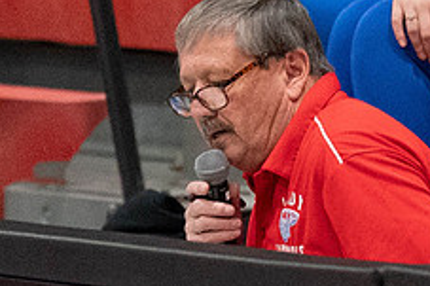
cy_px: 180
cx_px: 253
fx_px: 15791
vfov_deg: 1.0
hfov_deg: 1.6
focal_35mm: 1323
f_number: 2.8
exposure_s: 1/1000
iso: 5000
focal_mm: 200
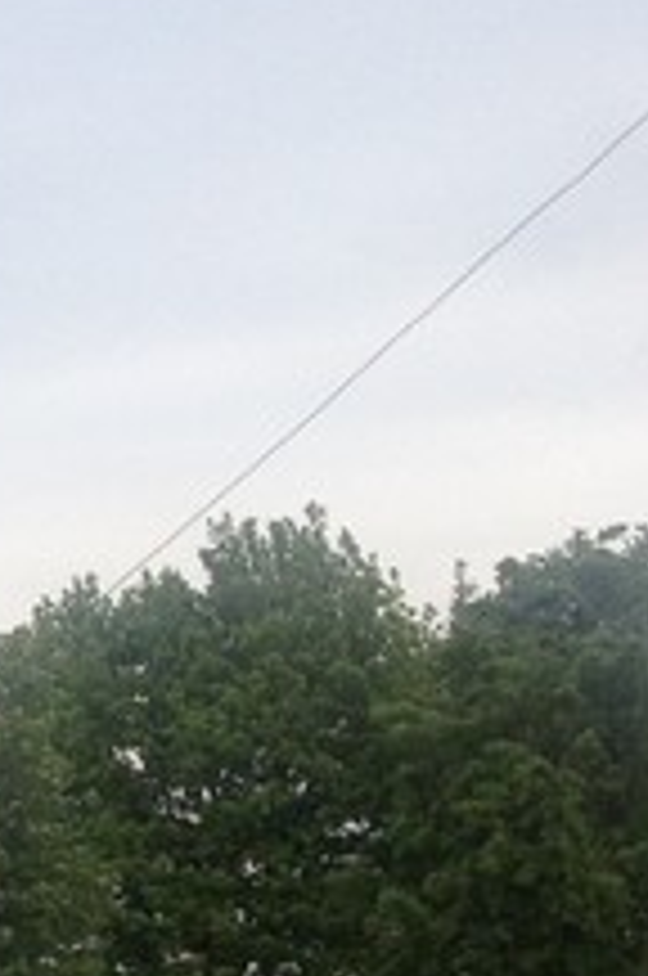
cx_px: -1490
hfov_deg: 7.0
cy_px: 1048
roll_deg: +0.3
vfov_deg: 12.1
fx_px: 4550
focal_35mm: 168
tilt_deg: -1.3
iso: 50
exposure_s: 1/1314
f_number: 2.4
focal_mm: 4.28
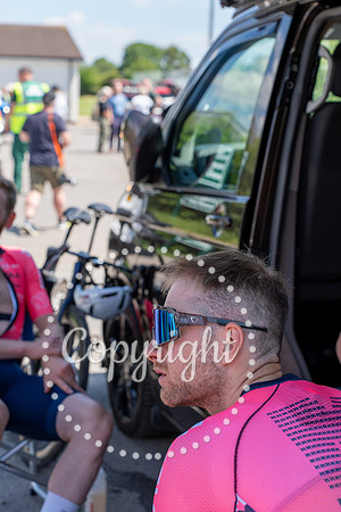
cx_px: 170
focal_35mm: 68
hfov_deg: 20.0
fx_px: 966
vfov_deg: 29.7
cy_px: 256
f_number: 5.6
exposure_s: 1/200
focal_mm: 68
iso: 100
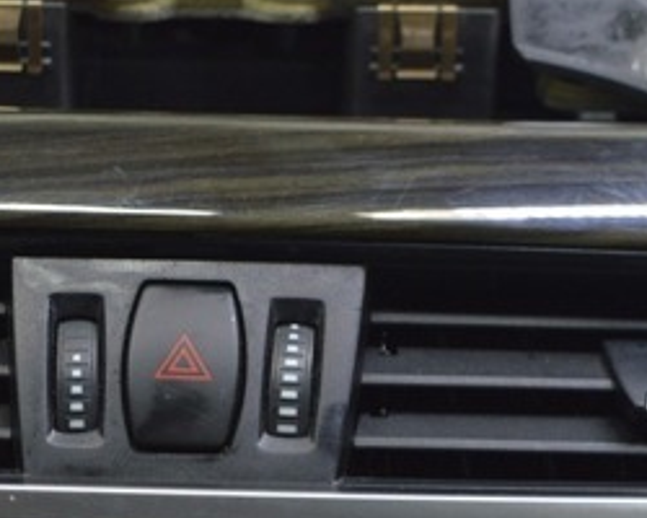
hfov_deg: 15.2
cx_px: 176
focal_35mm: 126
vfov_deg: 12.2
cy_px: 312
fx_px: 2417
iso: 400
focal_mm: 35
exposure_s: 1/20
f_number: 5.6
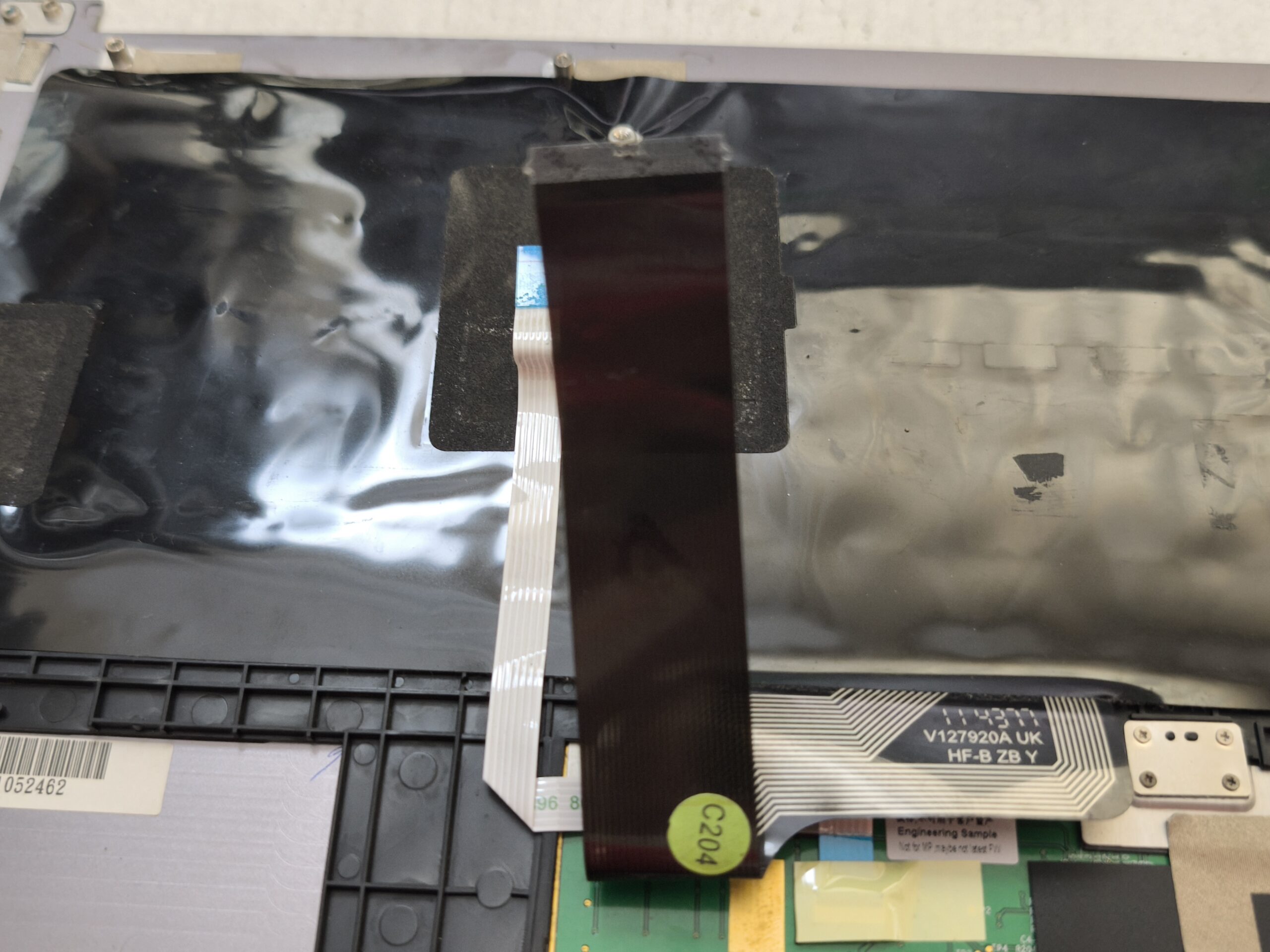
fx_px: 1284
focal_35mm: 35
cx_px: 635
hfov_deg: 52.6
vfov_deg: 40.7
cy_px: 476
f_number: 1.6
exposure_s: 1/50
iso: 400
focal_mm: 6.57
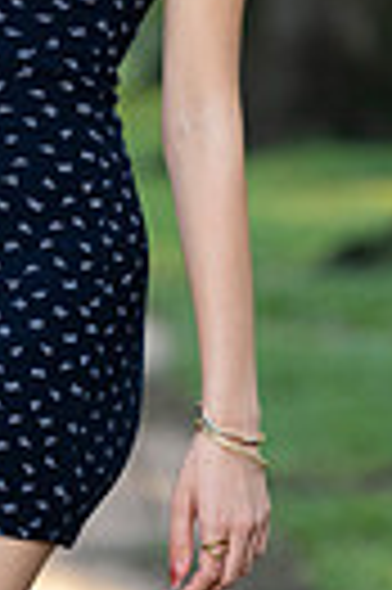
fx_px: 11266
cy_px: -104
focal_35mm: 688
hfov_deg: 2.0
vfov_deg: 3.0
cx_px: -5
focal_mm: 200
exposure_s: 1/200
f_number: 5.6
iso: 1600
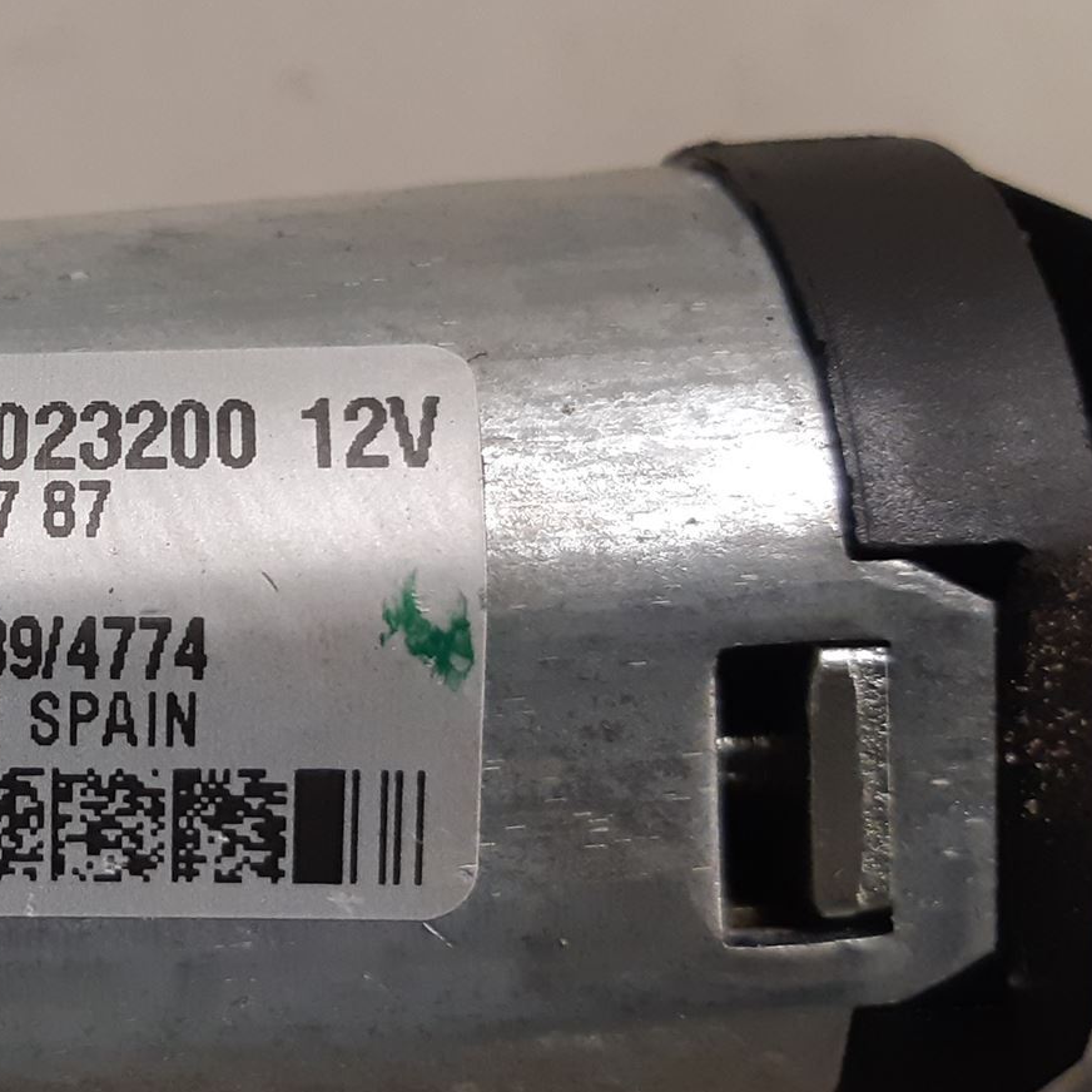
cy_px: 540
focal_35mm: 54
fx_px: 1927
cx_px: -39
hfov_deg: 29.2
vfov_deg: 31.6
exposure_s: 1/50
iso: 160
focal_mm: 3.93
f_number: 1.7
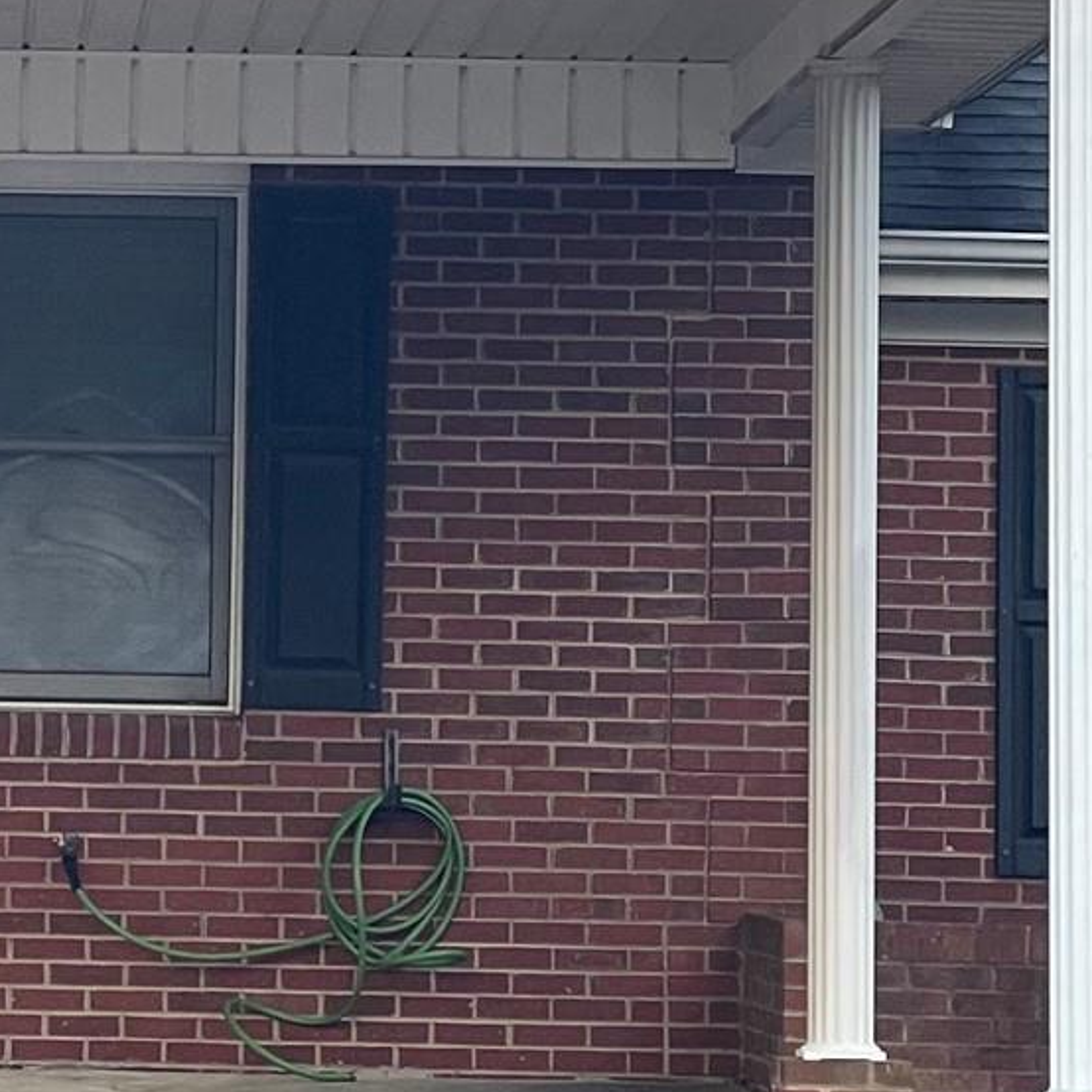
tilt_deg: +2.7
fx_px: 7459
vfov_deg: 8.4
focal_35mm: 209
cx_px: -179
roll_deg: -0.5
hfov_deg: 8.3
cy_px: 418
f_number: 2.2
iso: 64
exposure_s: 1/99
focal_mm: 7.5
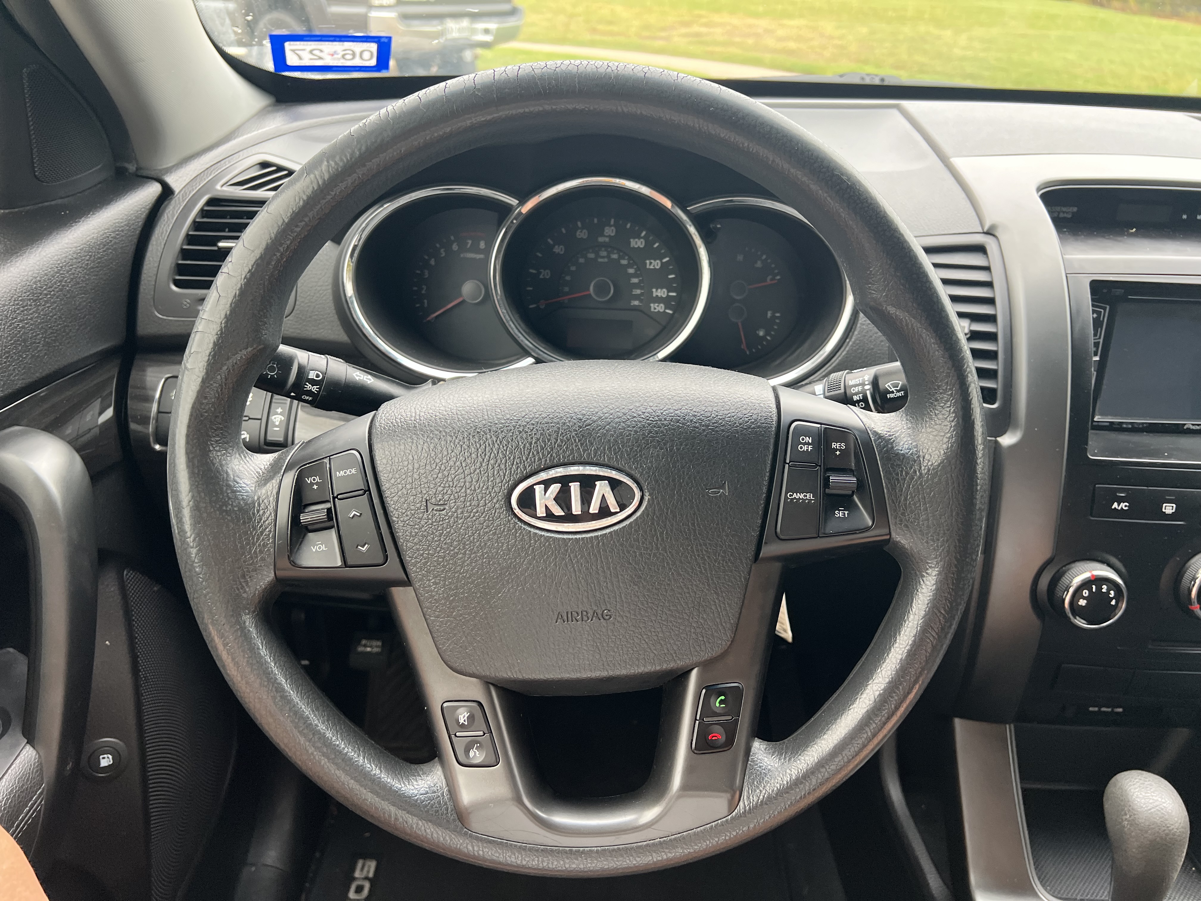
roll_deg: -1.8
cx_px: 600
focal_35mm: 26
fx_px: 902
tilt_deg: -28.0
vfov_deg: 53.1
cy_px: 450
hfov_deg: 67.3
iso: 125
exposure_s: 1/113
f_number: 1.5
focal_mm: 5.7
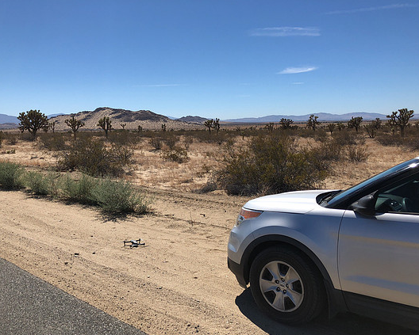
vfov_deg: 48.5
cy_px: 171
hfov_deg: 58.7
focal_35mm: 30
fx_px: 372
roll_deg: -0.1
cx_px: 194
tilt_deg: -6.0
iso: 20
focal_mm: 3.99
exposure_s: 1/3436
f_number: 1.8
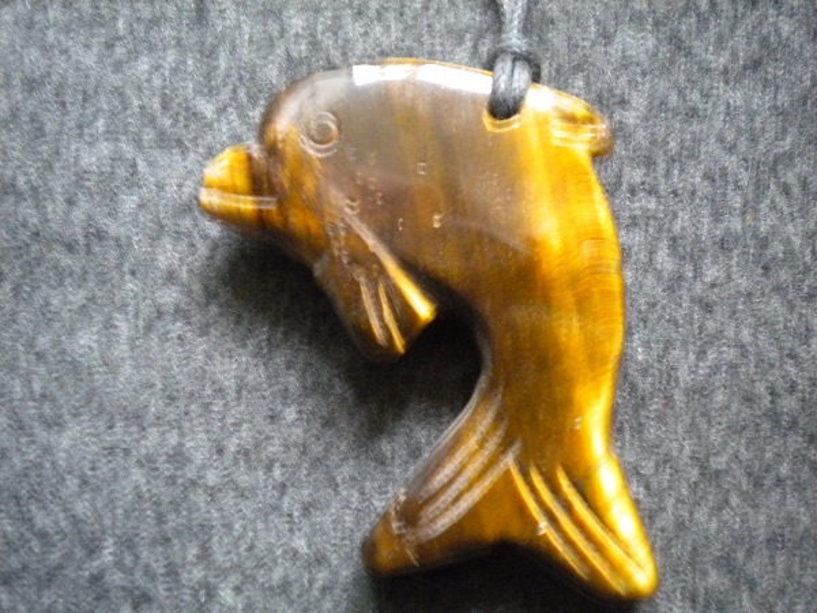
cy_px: 306
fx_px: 968
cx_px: 408
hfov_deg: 45.8
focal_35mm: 41
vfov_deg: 35.1
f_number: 3.5
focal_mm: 7.4
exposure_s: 1/3.8
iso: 800
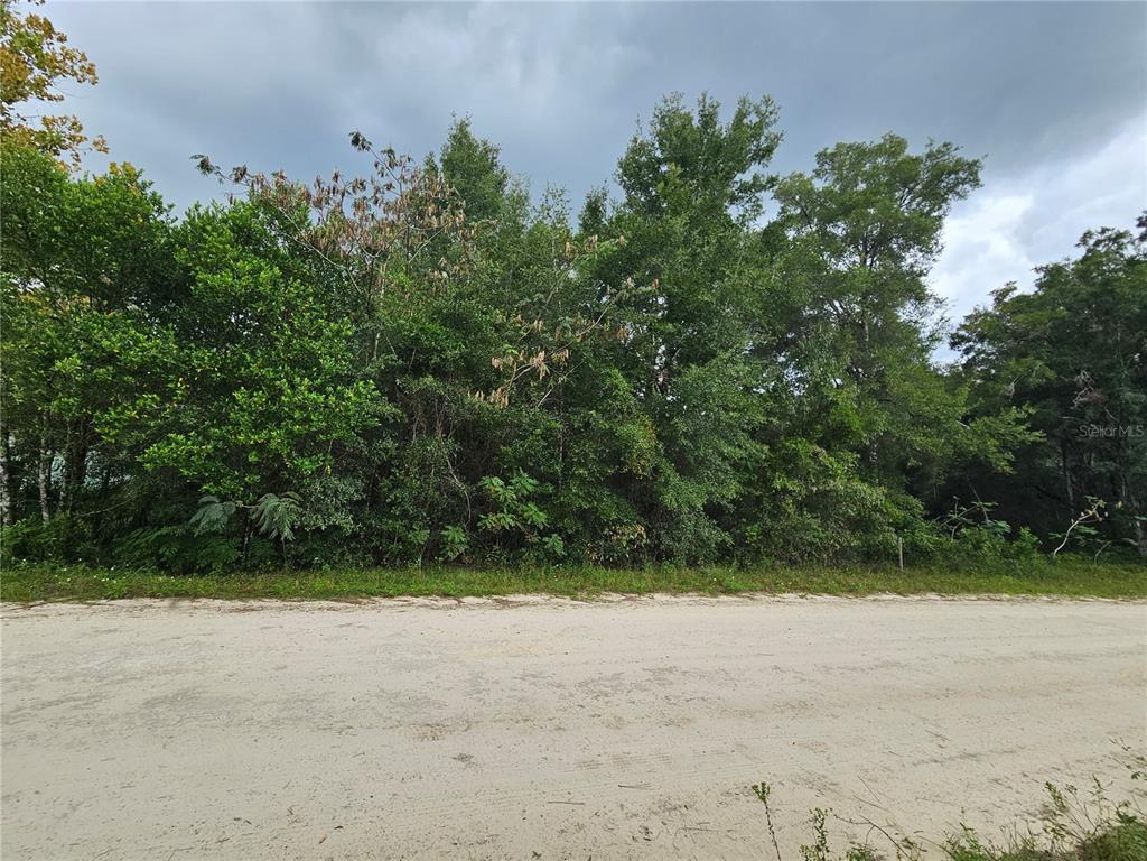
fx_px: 431
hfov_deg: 106.2
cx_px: 574
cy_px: 430
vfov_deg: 89.9
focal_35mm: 13
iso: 50
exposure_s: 1/315
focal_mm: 2.2
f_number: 2.2
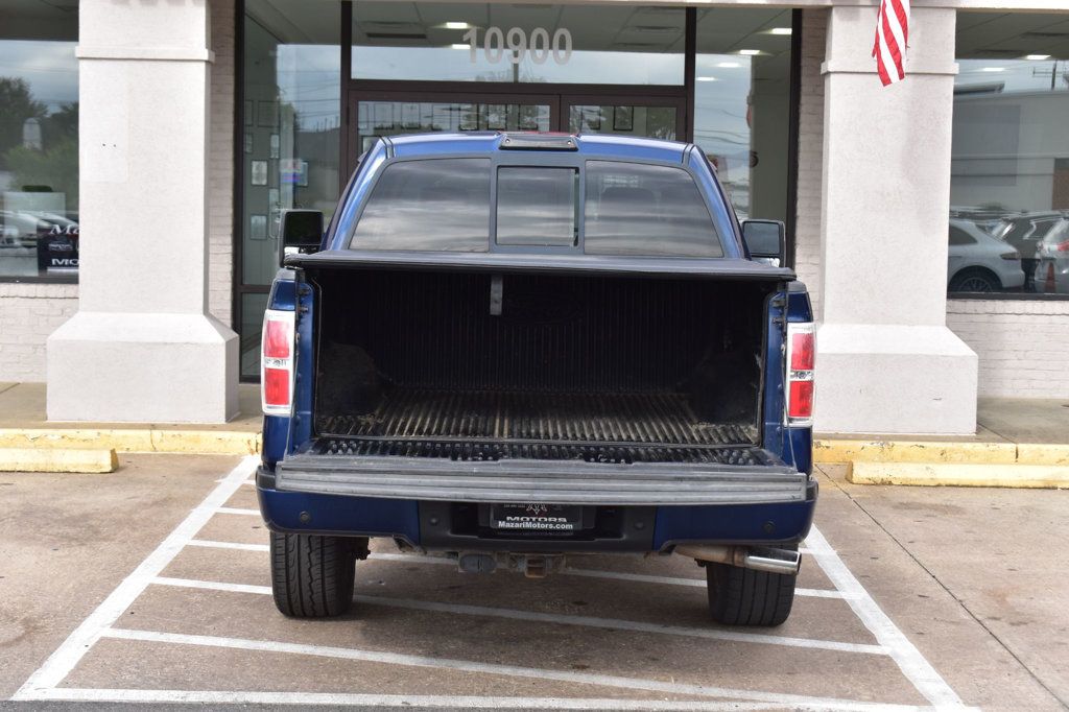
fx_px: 2004
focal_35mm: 68
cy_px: 356
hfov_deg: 29.9
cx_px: 534
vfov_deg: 20.1
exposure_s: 1/200
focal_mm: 45
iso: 400
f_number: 10
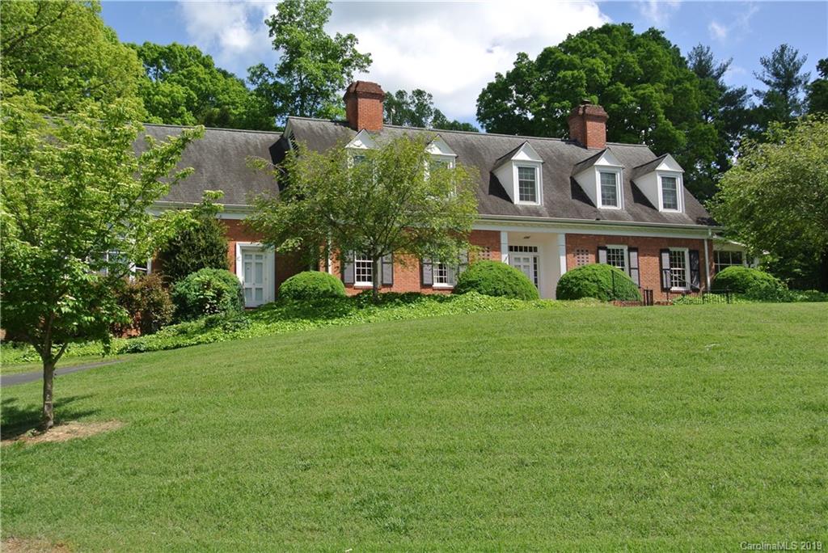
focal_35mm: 37
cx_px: 414
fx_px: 851
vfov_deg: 36.0
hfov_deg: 51.9
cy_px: 276
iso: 100
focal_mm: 14
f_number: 5
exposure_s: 1/400
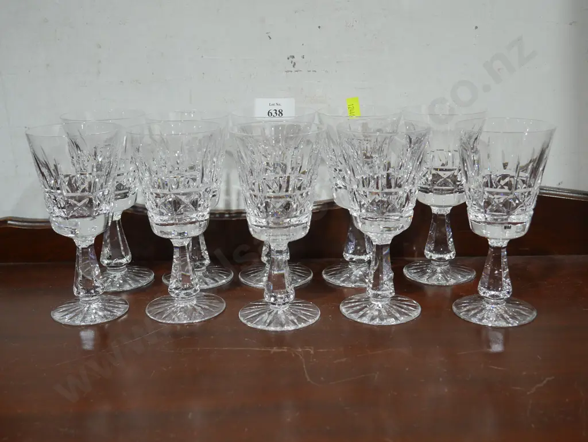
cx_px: 294
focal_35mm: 44
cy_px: 221
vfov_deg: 32.9
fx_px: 748
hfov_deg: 42.9
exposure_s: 1/60
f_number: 4.7
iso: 400
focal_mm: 22
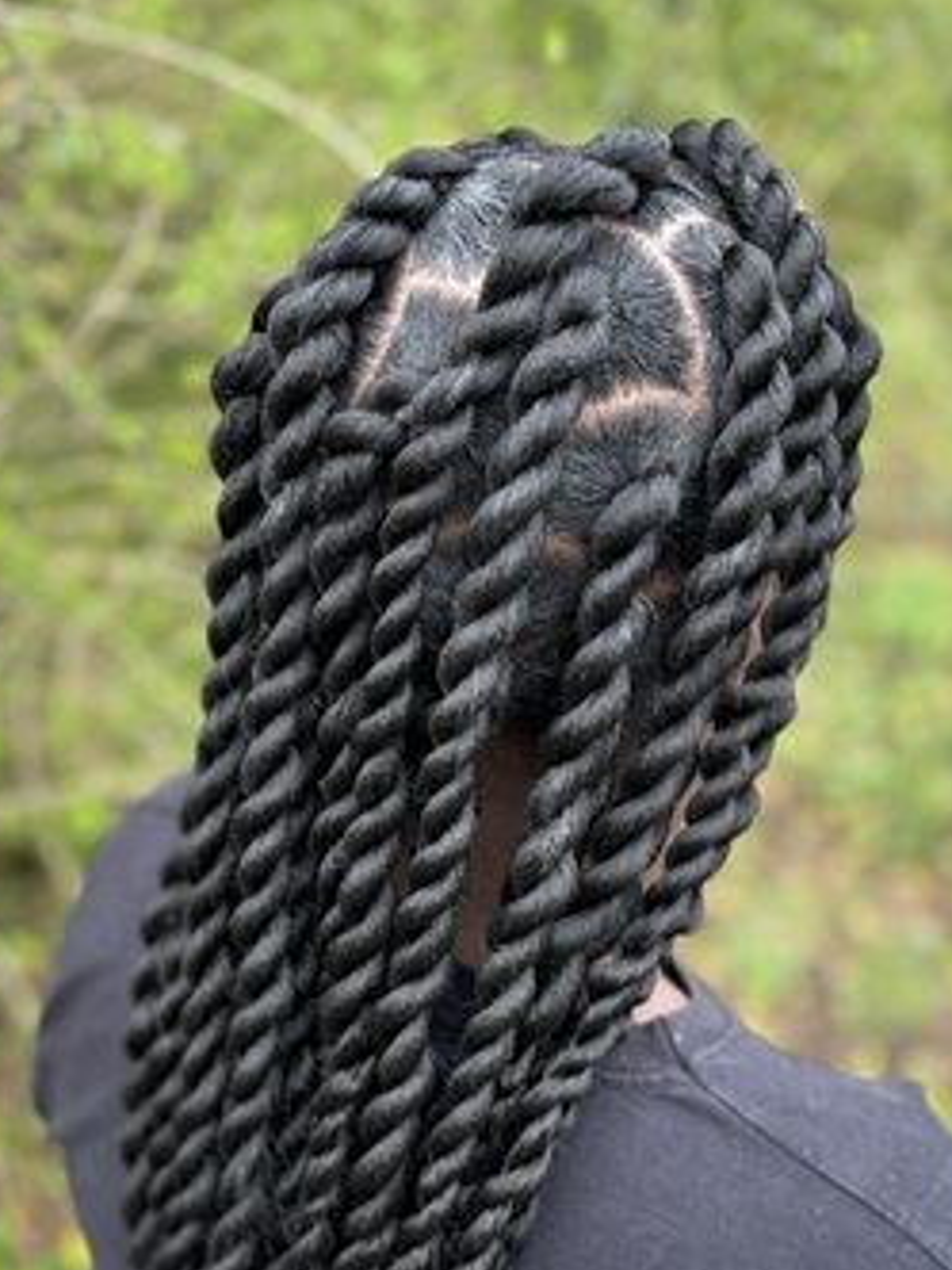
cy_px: 765
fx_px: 1723
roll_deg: -7.2
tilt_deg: -30.6
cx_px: 497
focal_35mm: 47
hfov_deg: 30.9
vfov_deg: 40.2
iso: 100
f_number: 1.6
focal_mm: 5.96
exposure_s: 1/121
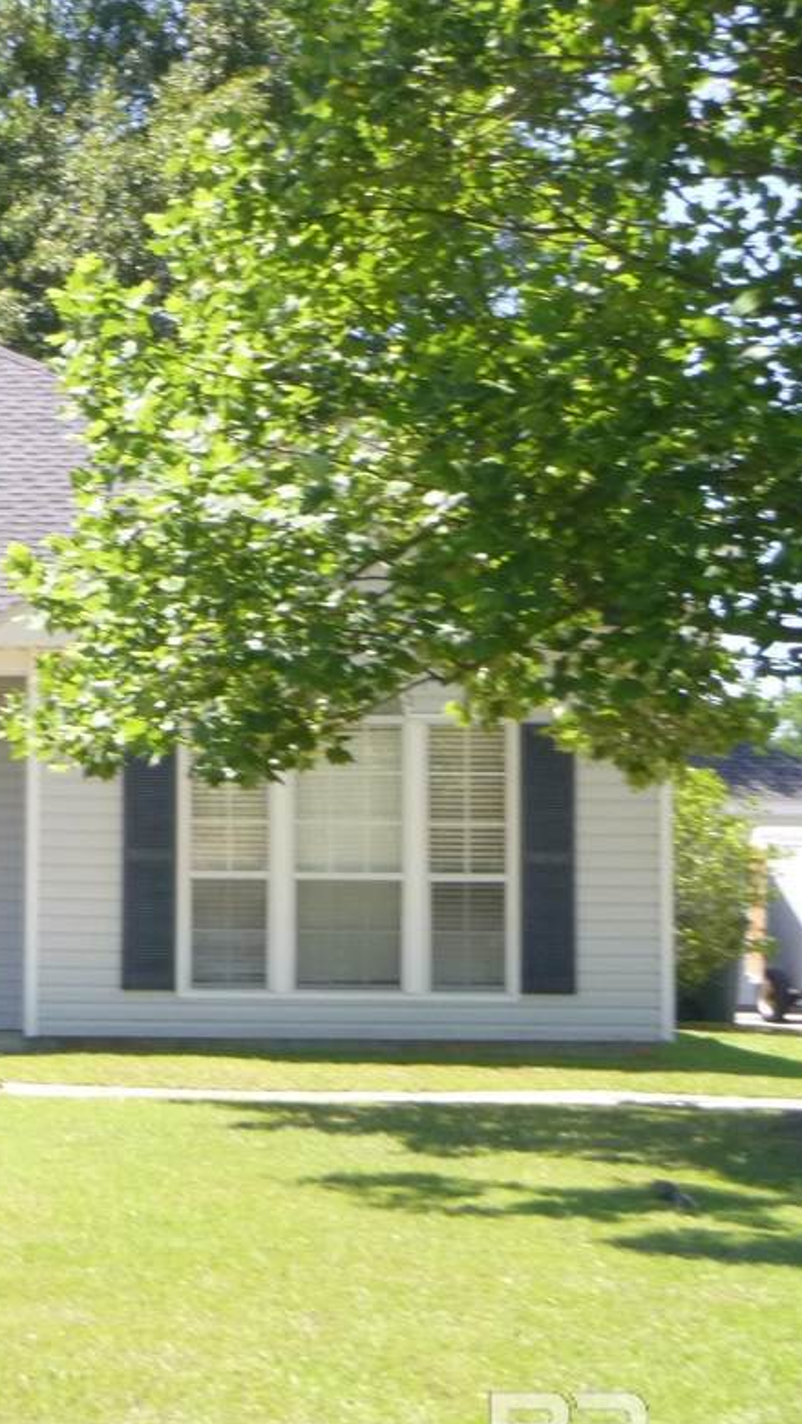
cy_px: 756
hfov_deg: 13.7
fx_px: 3174
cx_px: -314
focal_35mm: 84
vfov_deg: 25.3
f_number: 4.8
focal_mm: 8.4
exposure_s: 1/125
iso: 100
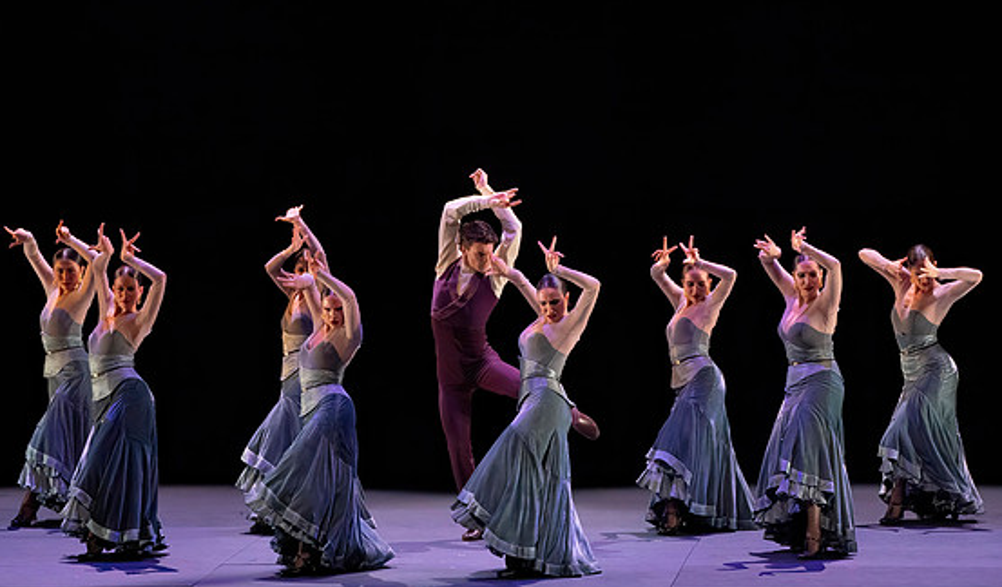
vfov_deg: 5.1
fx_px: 6629
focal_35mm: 247
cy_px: 391
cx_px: 504
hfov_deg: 8.6
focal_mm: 198
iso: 10000
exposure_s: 1/400
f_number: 6.3
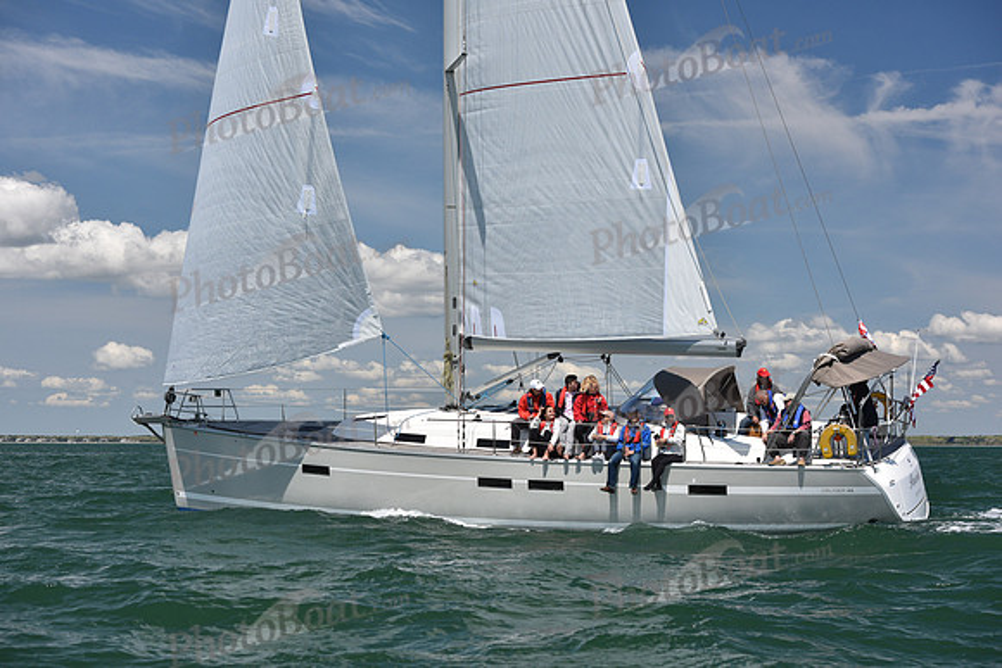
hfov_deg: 28.8
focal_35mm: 70
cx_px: 501
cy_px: 334
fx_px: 1949
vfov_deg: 19.5
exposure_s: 1/800
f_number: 6.3
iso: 320
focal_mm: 70
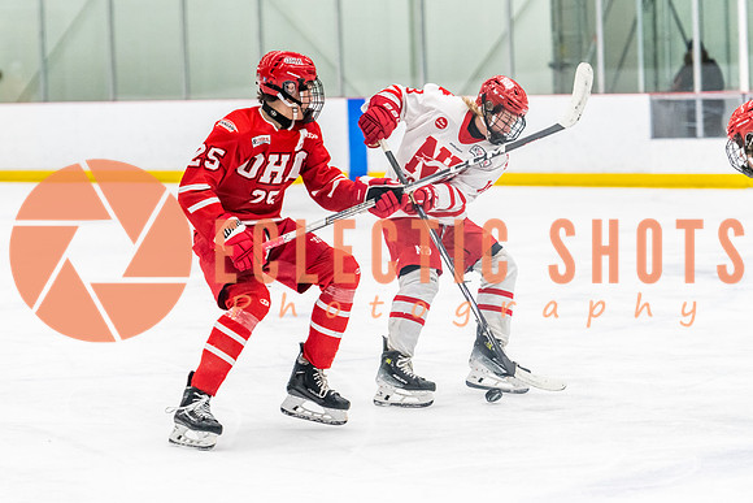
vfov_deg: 10.1
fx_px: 2854
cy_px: 267
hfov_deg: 15.0
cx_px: 310
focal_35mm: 136
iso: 4000
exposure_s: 1/800
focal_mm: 116
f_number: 2.8
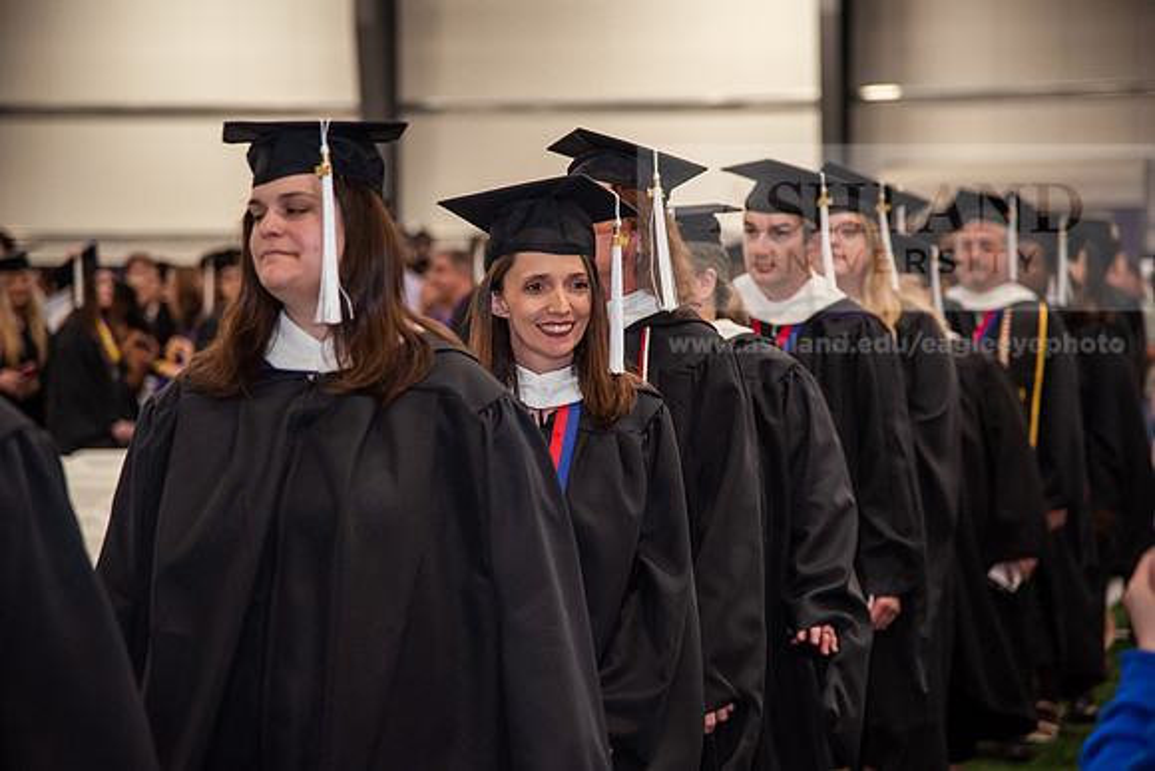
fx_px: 3851
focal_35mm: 120
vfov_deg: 11.4
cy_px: 386
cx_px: 578
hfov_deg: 17.1
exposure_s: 1/125
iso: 1000
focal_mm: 120
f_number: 4
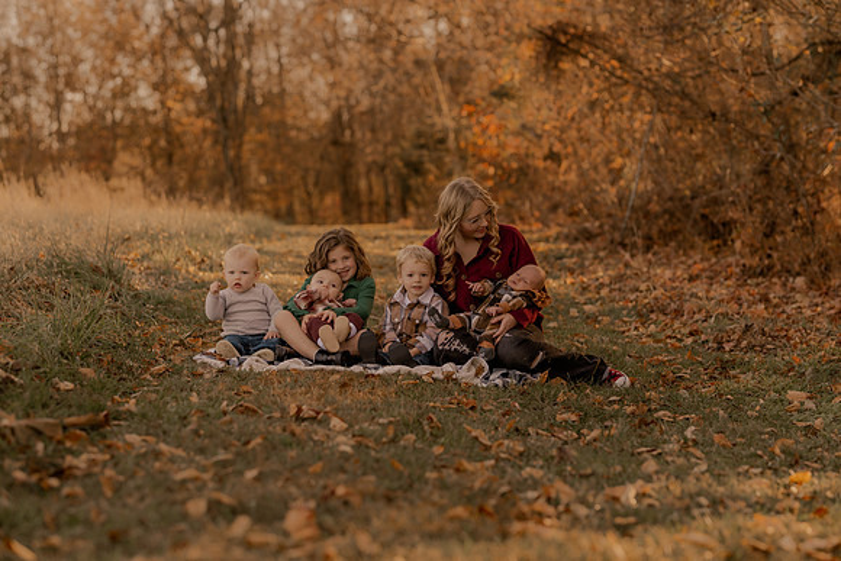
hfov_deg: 23.9
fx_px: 1986
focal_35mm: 85
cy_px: 280
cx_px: 420
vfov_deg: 16.1
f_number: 2.8
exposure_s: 1/320
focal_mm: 85
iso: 200
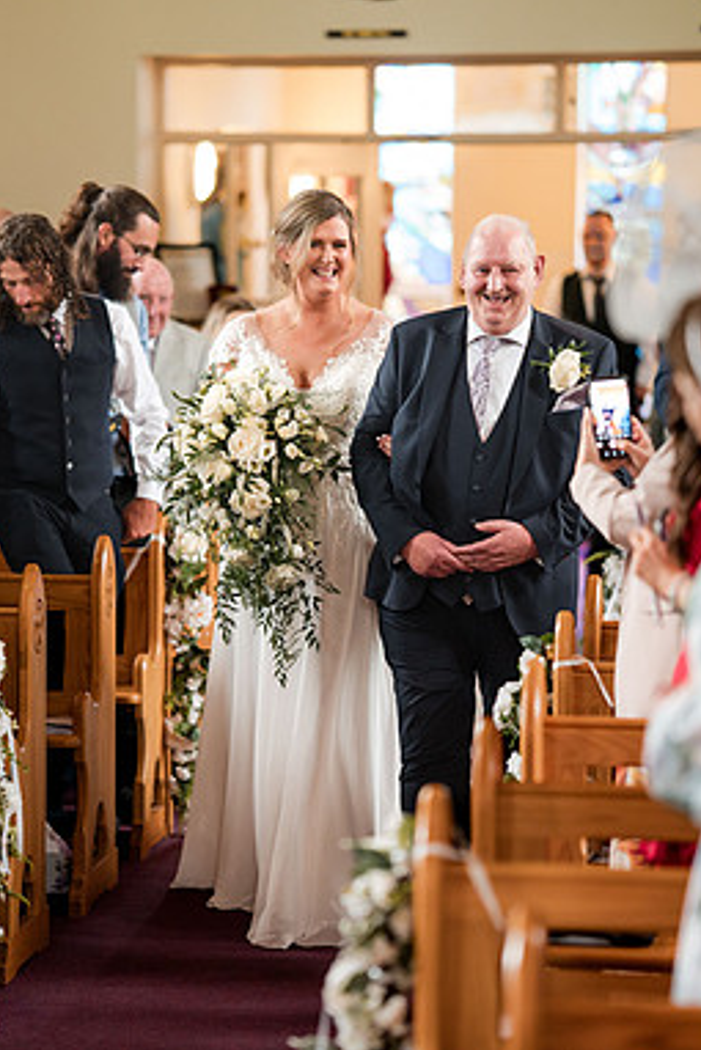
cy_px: 524
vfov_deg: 15.9
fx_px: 3764
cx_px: 280
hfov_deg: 10.6
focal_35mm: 129
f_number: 1.4
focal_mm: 85
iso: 1250
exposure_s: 1/500
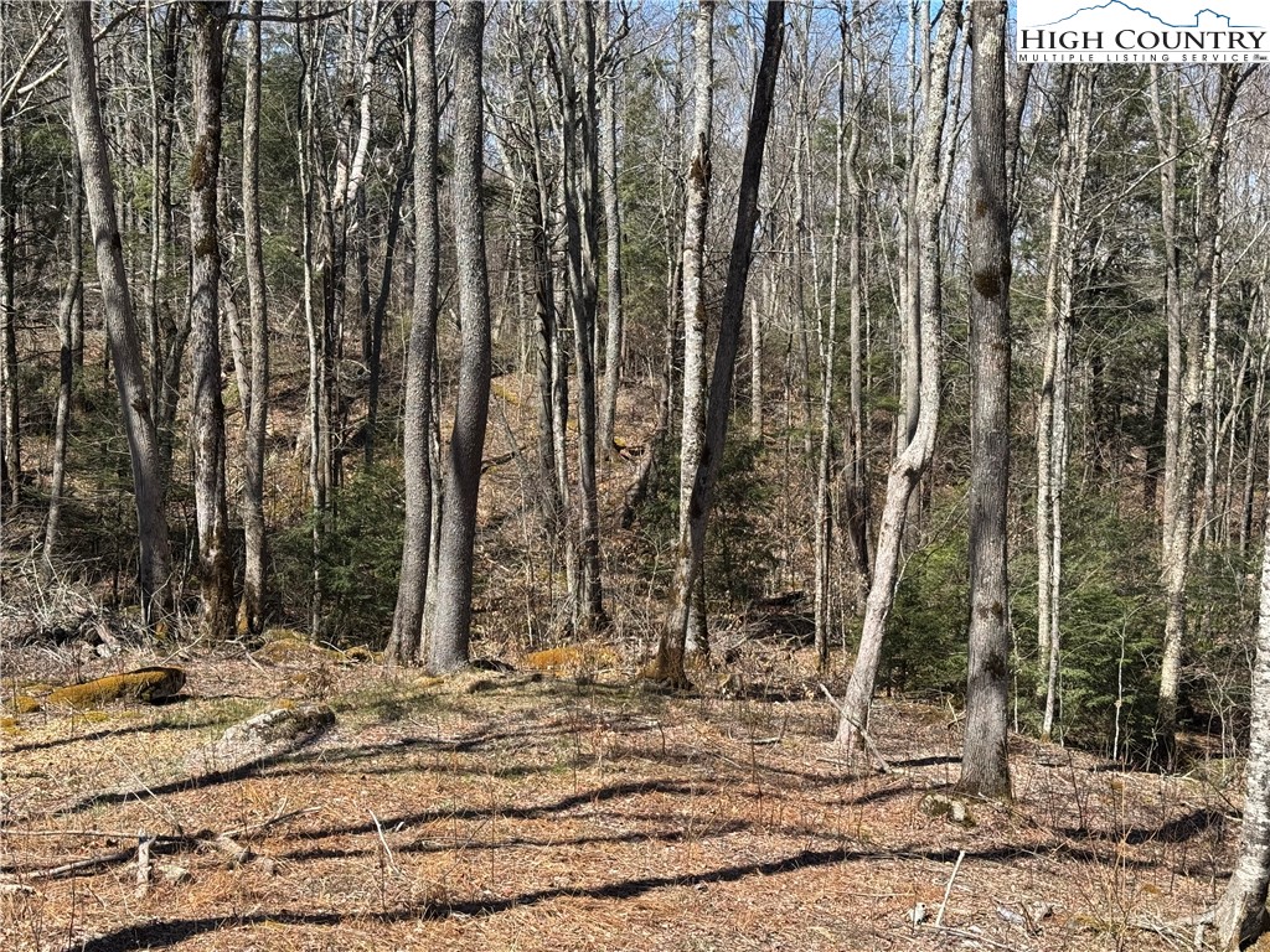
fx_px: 1761
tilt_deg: -7.3
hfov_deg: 39.7
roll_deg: +1.2
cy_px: 476
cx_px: 635
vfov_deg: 30.3
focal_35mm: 48
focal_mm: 6.76
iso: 64
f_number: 1.78
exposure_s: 1/2331
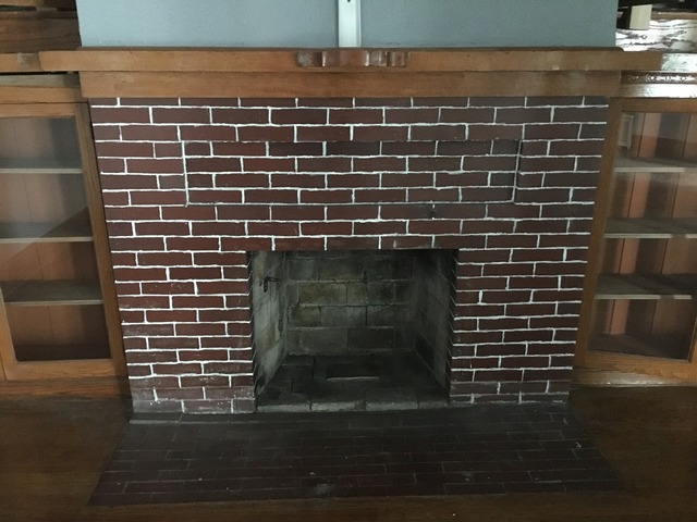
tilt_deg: -19.8
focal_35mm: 29
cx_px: 348
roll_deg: -0.4
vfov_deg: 48.2
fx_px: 584
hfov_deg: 61.7
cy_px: 261
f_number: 2.2
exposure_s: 1/15
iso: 1000
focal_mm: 4.15
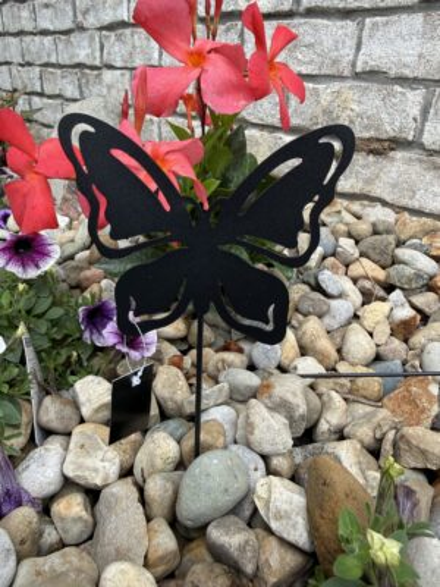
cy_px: 294
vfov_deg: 71.6
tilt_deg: -22.5
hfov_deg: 56.8
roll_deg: -1.8
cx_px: 220
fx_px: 407
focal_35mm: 24
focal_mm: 2.22
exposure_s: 1/119
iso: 40
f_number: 2.2
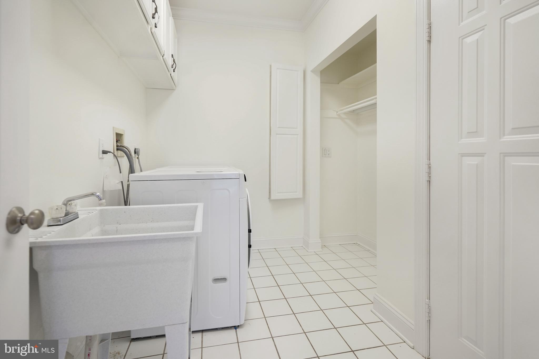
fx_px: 254
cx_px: 270
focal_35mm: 17
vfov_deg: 70.4
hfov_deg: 93.3
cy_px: 180
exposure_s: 1/40
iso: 320
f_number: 3.2
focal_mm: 17
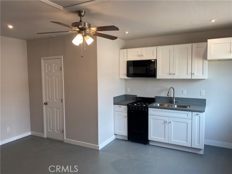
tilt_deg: -4.3
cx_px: 116
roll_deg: -0.1
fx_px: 174
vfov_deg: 53.1
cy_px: 87
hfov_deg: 67.3
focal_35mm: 26
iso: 80
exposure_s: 1/120
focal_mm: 4.25
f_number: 1.8
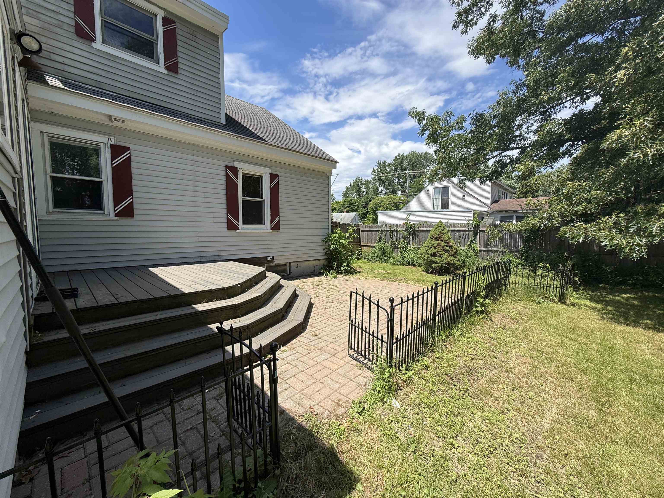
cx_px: 332
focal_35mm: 14
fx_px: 269
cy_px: 249
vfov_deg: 85.7
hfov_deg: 102.1
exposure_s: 1/1464
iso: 50
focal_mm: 2.22
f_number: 2.2
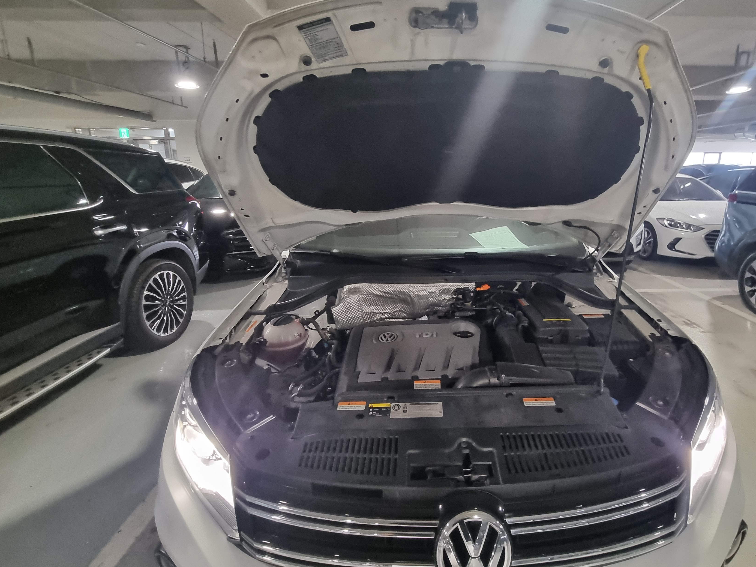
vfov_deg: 77.9
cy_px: 255
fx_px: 349
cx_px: 434
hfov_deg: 93.8
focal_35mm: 16
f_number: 2.2
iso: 500
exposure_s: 1/30
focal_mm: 2.2
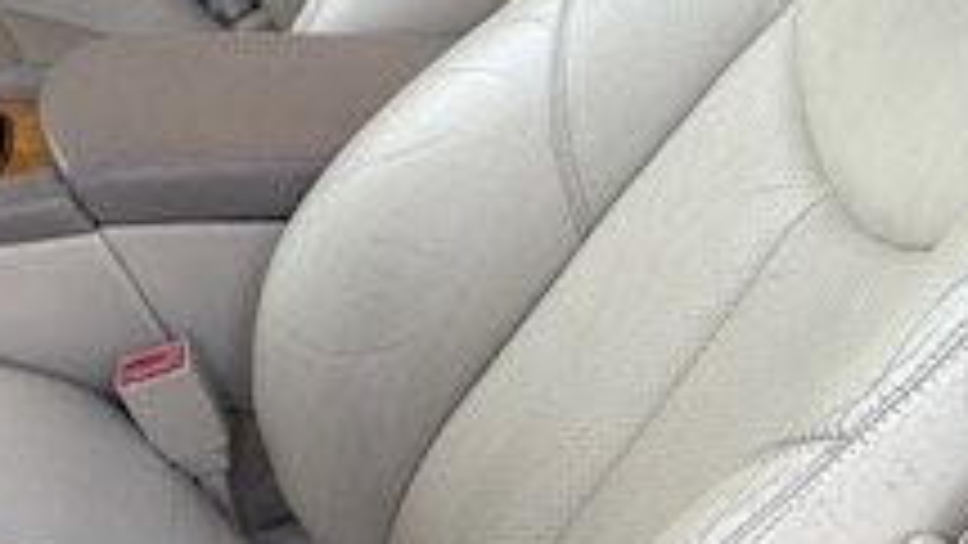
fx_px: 2002
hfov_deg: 26.6
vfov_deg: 15.5
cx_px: 162
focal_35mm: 78
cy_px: 202
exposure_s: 1/433
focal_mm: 6.76
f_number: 1.78
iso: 80
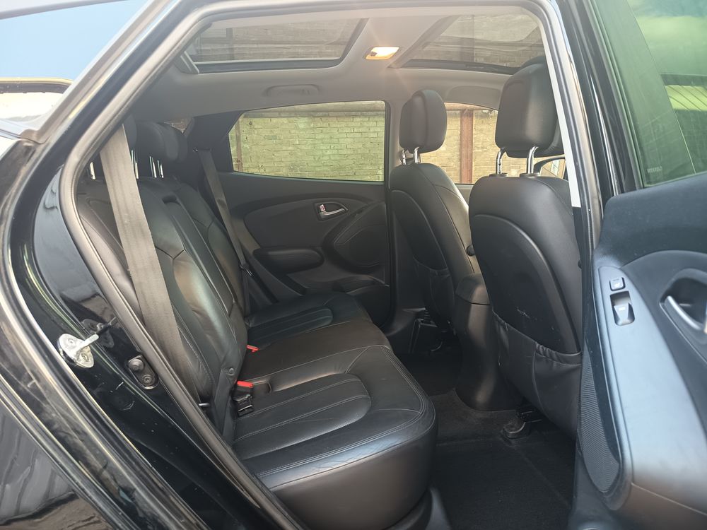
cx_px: 354
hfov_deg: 71.6
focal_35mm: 24
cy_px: 265
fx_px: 490
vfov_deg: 56.8
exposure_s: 1/25
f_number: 1.7
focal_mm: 5.24
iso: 439
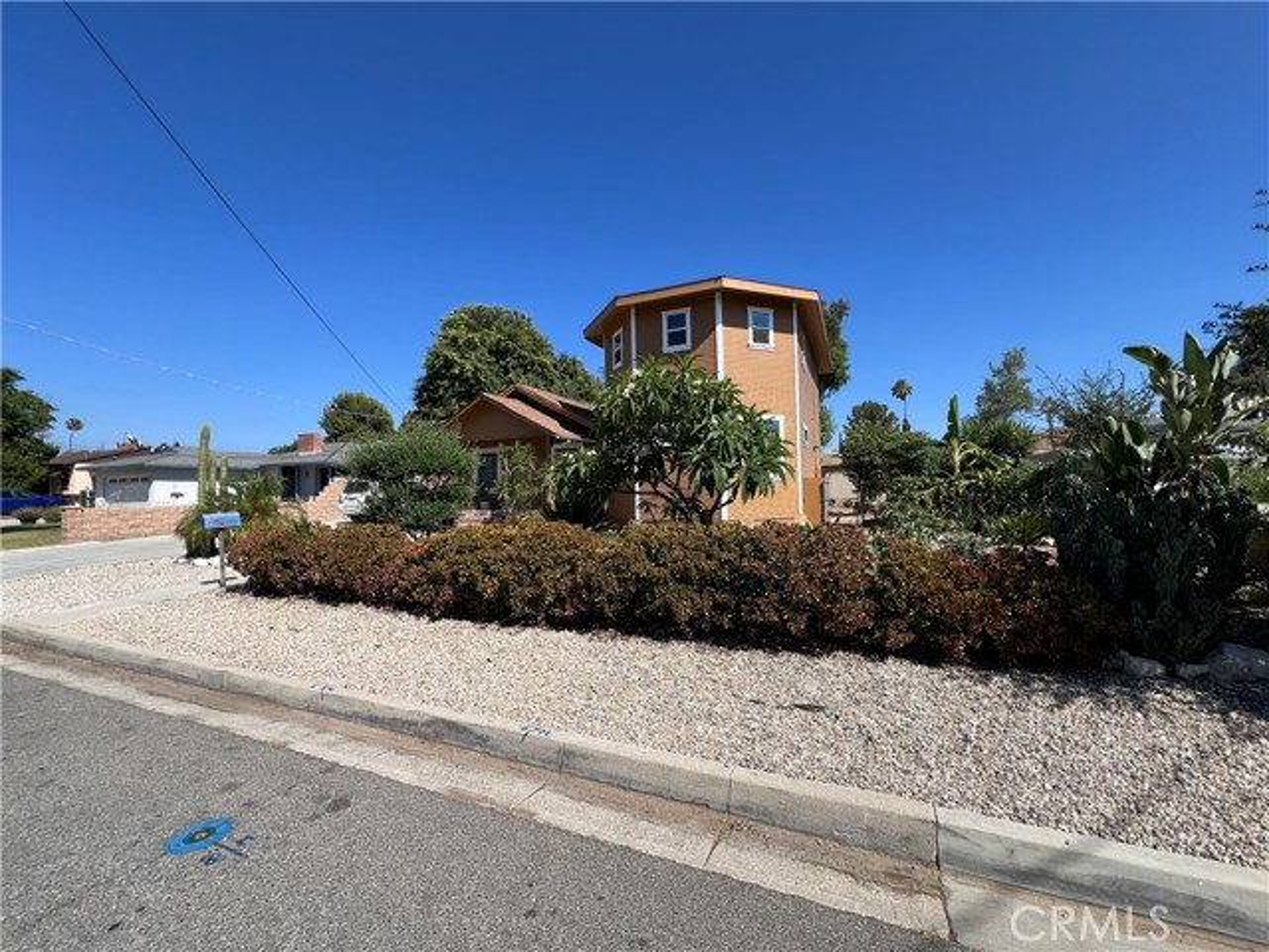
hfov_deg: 106.2
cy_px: 476
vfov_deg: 89.9
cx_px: 634
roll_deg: +0.8
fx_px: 477
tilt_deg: +1.3
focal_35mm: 13
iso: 32
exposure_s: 1/1179
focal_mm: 1.57
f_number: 1.8
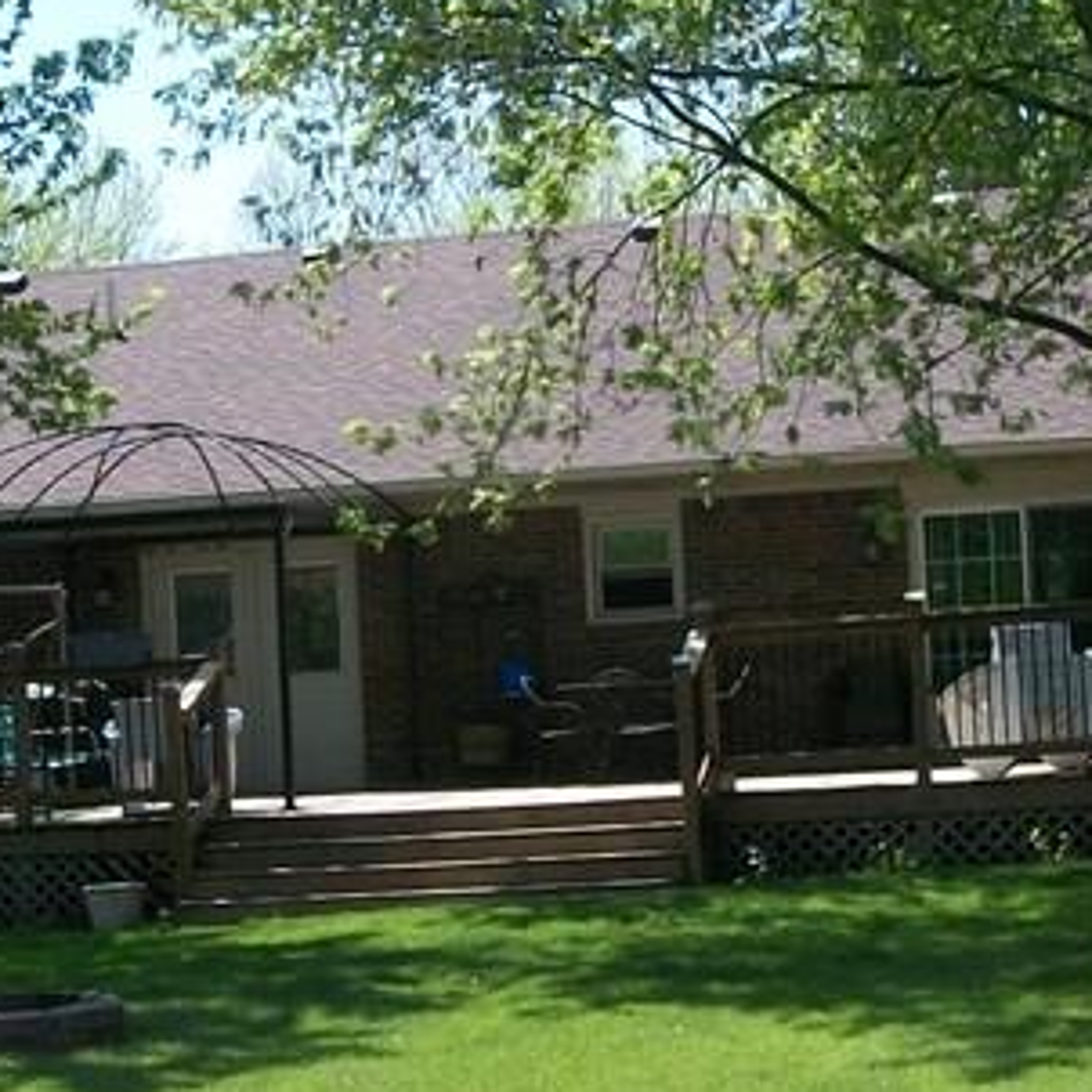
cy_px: 532
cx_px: 441
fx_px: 3426
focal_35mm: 96
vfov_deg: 18.1
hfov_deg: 18.1
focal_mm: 5.7
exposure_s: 1/250
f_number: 5.5
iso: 80
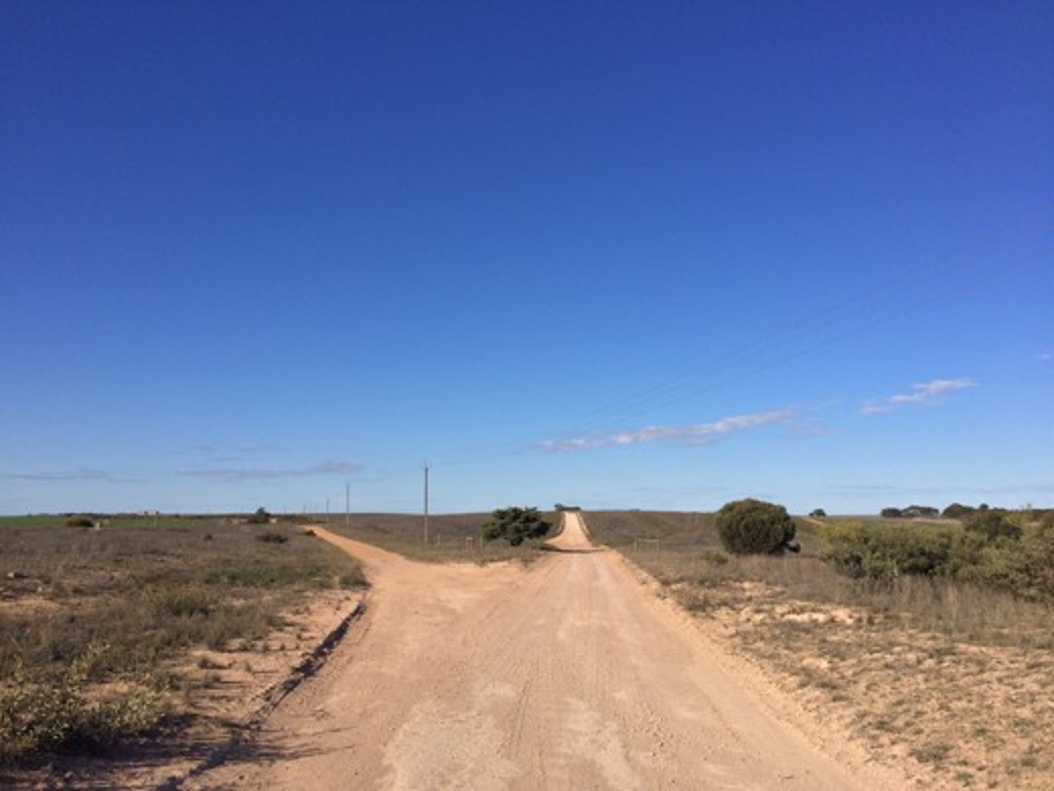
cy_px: 396
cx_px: 527
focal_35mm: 29
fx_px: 883
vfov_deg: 48.2
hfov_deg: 61.7
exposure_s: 1/3165
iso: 32
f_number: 2.2
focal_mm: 4.15
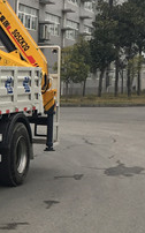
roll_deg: -2.1
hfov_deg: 10.7
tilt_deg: -1.9
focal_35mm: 111
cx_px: -152
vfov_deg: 18.8
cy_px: 117
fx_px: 703
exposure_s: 1/487
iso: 25
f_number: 2.2
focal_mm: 4.15
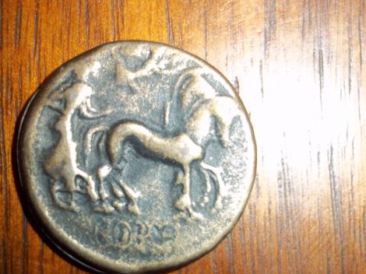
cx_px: 142
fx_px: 486
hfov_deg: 41.0
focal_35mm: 46
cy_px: 142
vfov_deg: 31.5
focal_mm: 6.5
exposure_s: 1/30
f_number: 3.1
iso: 80
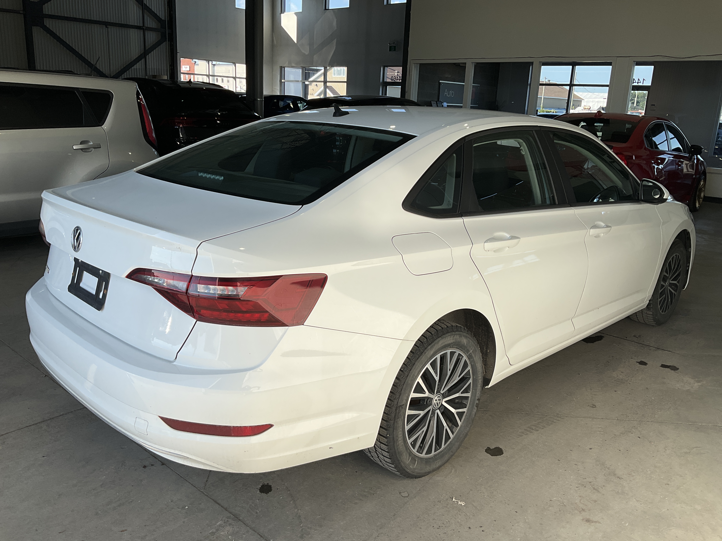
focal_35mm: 29
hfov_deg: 61.7
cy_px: 270
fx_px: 605
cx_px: 361
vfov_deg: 48.2
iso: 25
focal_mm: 3
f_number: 1.8
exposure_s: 1/728
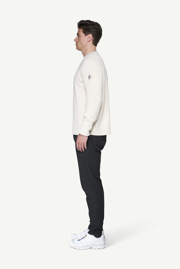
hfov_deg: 19.5
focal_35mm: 70
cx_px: 90
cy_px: 134
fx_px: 525
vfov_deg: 28.8
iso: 100
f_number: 5.6
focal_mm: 70
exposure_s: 1/50
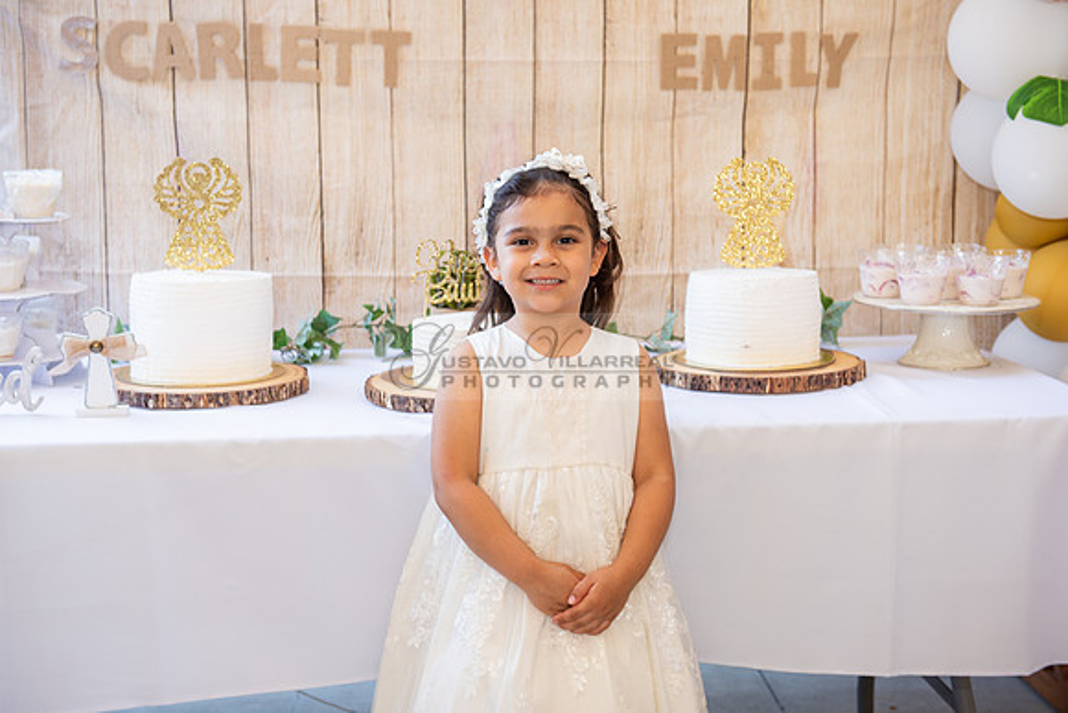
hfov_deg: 34.5
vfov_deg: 23.4
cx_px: 534
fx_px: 1721
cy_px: 356
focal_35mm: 58
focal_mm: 58
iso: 200
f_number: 4
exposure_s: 1/80
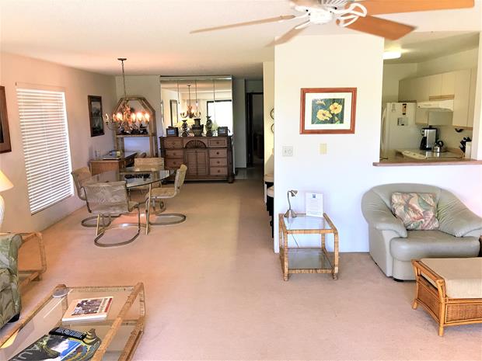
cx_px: 241
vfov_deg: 49.7
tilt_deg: -9.4
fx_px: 390
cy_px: 180
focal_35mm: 28
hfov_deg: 63.4
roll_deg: +1.2
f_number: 1.8
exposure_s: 1/30
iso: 32
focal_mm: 3.99
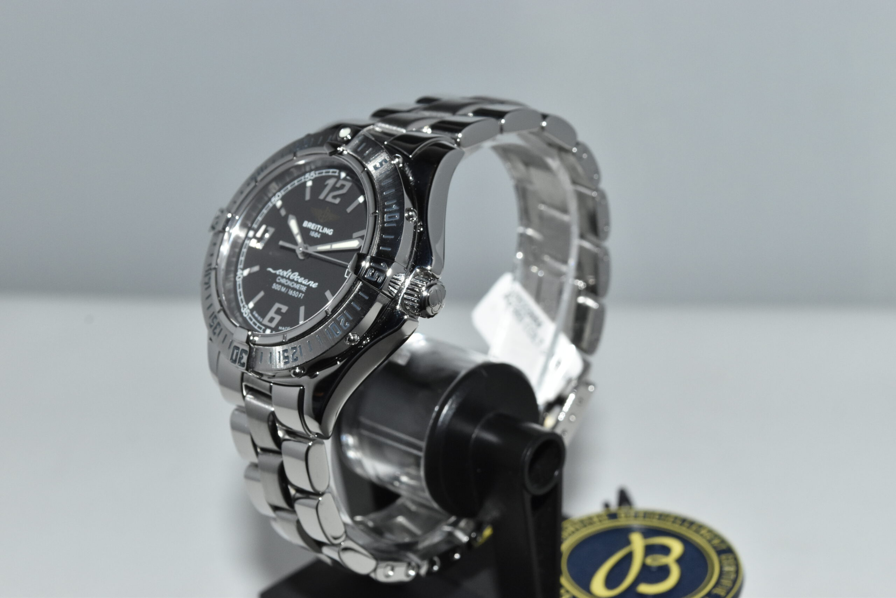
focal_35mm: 57
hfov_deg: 35.1
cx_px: 448
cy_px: 299
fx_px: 1419
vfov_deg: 23.8
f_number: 11
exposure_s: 1/60
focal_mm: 38
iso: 1800
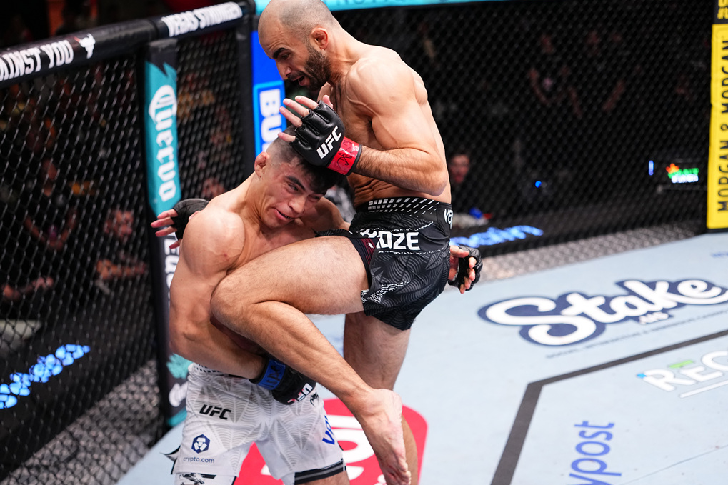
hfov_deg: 37.5
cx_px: 357
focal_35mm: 53
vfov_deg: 25.5
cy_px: 237
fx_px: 1072
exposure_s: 1/1250
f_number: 2
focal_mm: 50
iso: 2500
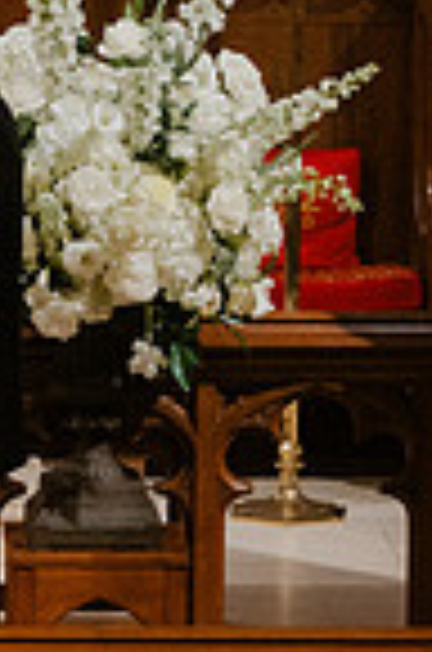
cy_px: 236
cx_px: -752
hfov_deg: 2.4
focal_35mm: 562
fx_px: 10164
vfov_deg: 3.7
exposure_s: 1/160
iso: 2000
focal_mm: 140
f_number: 2.8
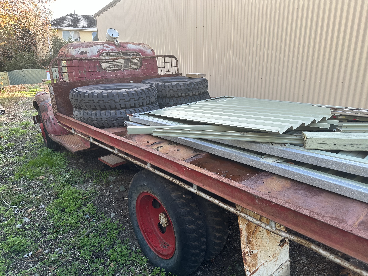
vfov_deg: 56.8
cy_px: 138
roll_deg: +1.3
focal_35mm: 24
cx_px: 184
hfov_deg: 71.6
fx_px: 255
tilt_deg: -16.3
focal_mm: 6.86
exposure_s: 1/241
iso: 64
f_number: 1.78
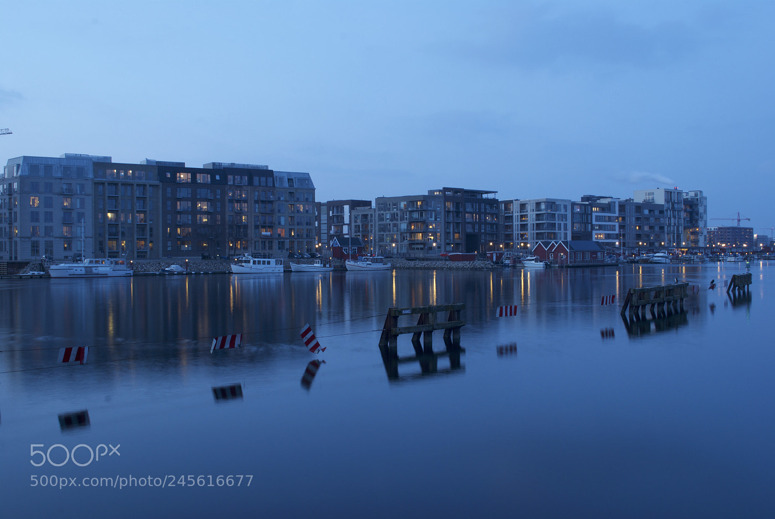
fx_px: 776
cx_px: 388
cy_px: 260
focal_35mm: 36
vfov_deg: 37.0
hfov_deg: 53.1
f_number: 13
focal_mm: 24
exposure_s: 3
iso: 100
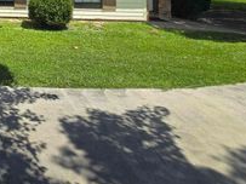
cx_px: -35
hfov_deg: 42.3
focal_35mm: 32
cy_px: -26
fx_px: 227
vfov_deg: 36.2
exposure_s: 1/1844
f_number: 2.2
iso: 50
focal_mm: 2.2
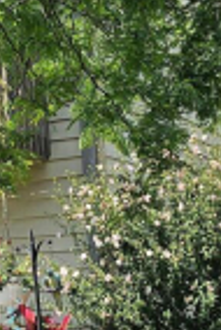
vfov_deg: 17.4
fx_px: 1075
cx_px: -151
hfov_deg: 11.1
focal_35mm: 117
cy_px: 217
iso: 50
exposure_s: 1/1973
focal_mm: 5
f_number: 1.8
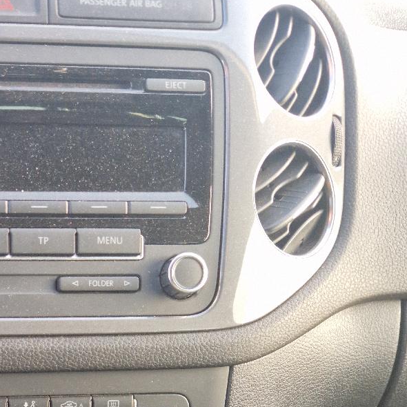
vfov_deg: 24.8
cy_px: 502
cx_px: -21
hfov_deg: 26.0
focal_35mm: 62
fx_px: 825
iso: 50
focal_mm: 5.4
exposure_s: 1/50
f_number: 1.8
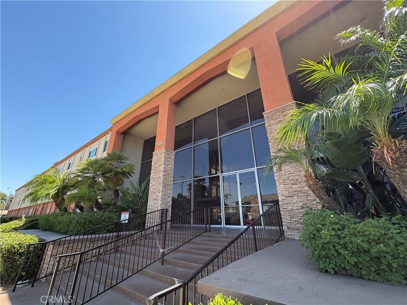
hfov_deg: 102.1
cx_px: 204
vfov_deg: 85.7
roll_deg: +0.7
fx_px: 165
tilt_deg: +23.5
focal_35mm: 14
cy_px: 152
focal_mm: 2.22
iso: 64
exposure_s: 1/375
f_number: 2.2
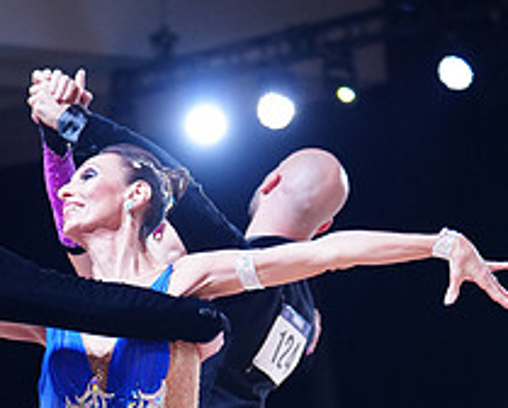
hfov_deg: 10.5
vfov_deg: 8.3
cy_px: 614
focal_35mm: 182
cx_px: 81
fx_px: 2741
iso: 1250
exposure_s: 1/500
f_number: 2.8
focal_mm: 70
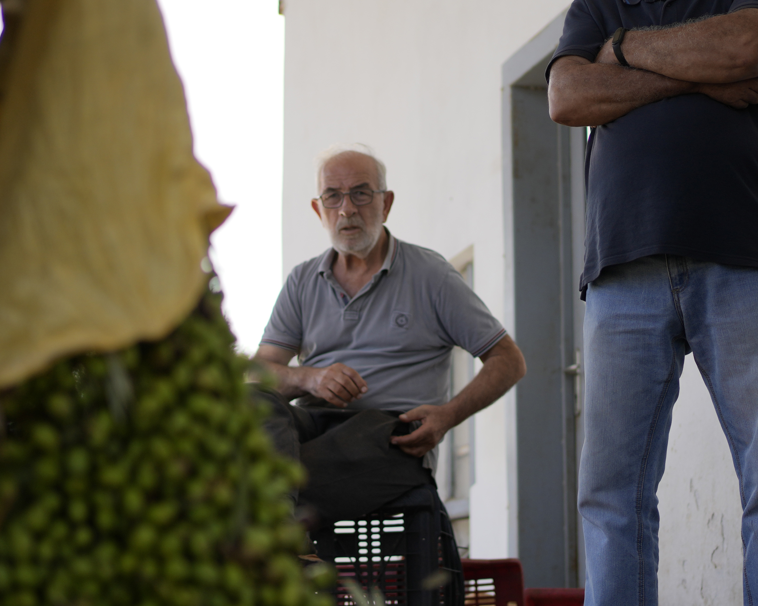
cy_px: 321
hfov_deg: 22.2
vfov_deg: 17.9
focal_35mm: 86
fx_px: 1929
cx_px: 392
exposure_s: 1/2000
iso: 100
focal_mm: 35
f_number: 1.8
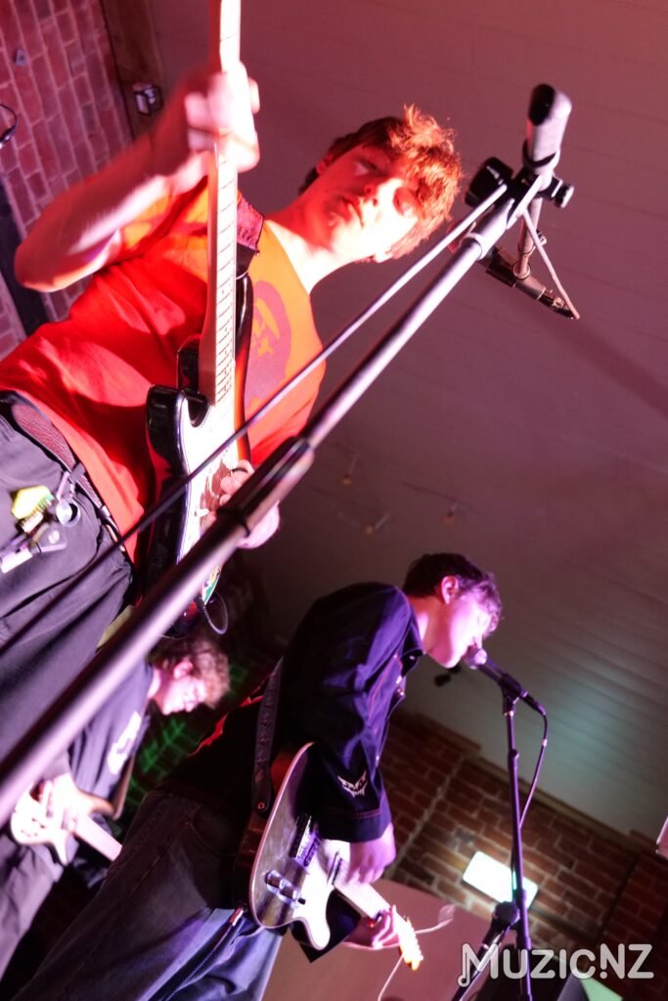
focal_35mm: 36
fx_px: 1002
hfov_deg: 36.9
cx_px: 334
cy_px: 500
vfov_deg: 53.1
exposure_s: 1/25
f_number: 4.5
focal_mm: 36
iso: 6400
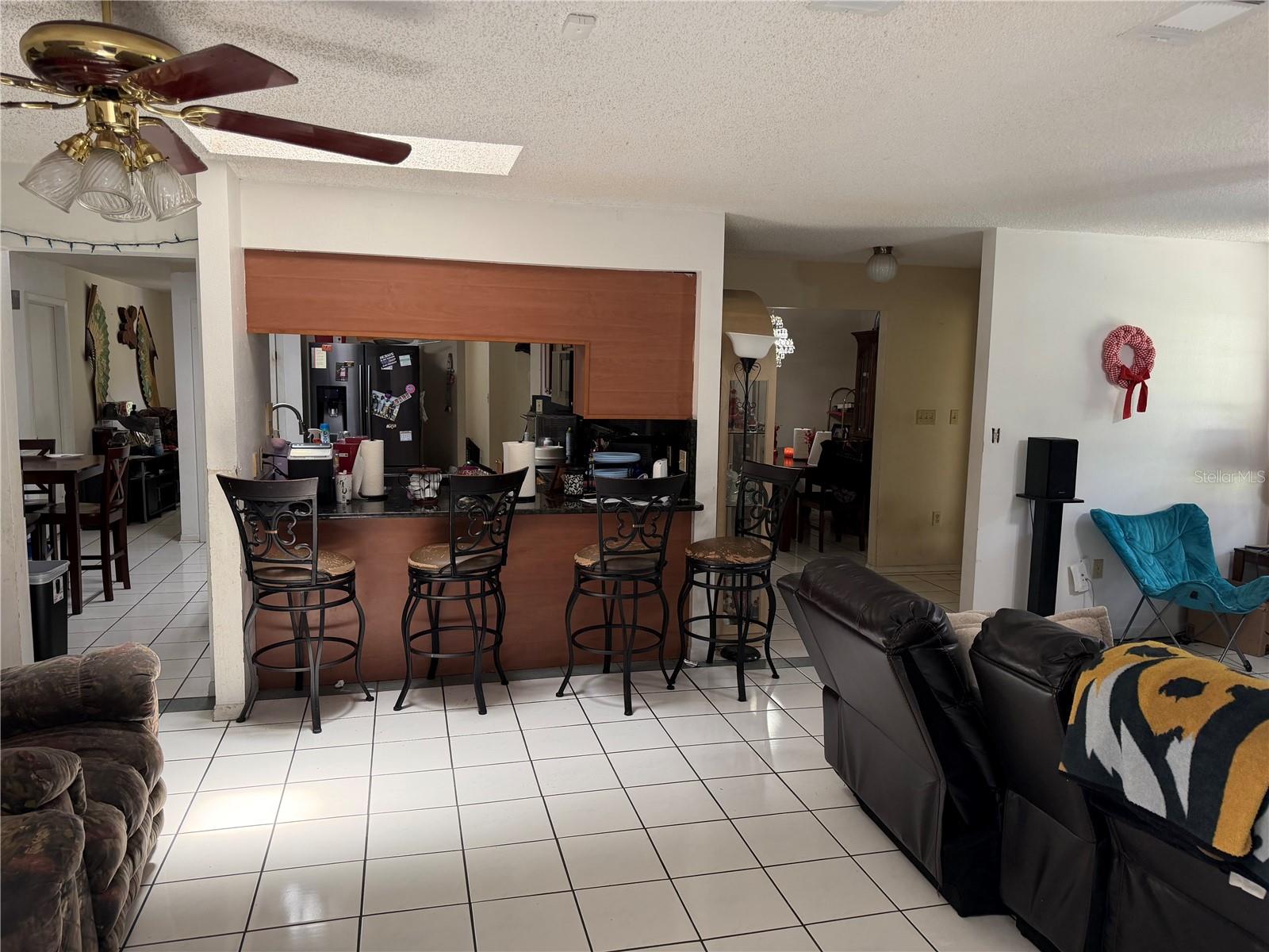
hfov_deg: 71.6
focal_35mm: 24
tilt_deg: -6.6
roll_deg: -1.3
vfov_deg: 56.8
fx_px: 880
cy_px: 476
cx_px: 634
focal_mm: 6.76
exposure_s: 1/120
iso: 200
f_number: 1.78
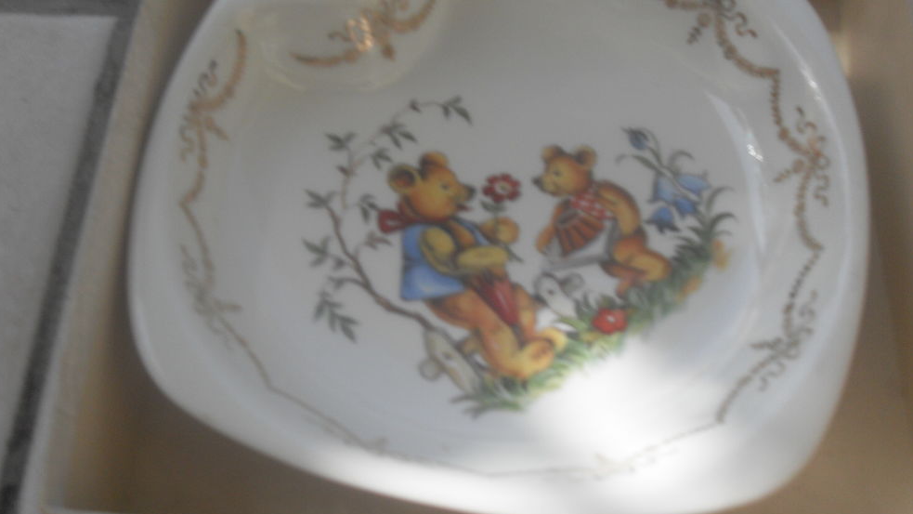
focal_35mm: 41
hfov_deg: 49.4
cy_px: 215
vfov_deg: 29.0
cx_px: 453
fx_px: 993
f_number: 8.9
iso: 80
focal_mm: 6.3
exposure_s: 1/90
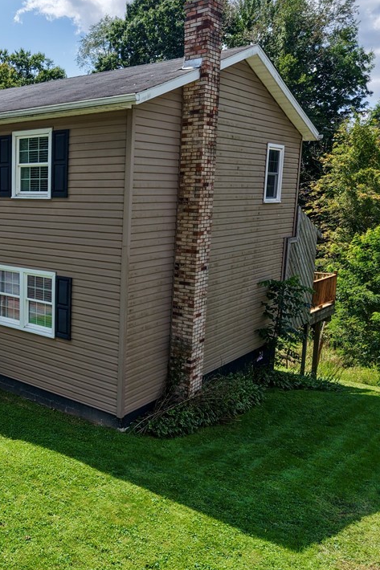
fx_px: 570
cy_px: 271
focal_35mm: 36
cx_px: 8
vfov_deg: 53.1
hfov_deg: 33.9
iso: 310
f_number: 1.8
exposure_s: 1/6000
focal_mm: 8.67
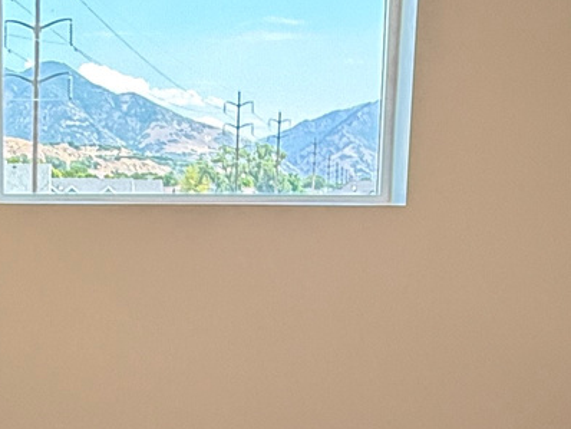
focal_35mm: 72
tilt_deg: -10.2
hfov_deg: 26.2
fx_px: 1188
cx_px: 70
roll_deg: -0.7
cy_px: 407
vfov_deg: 20.0
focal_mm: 2.22
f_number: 2.2
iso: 125
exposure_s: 1/120
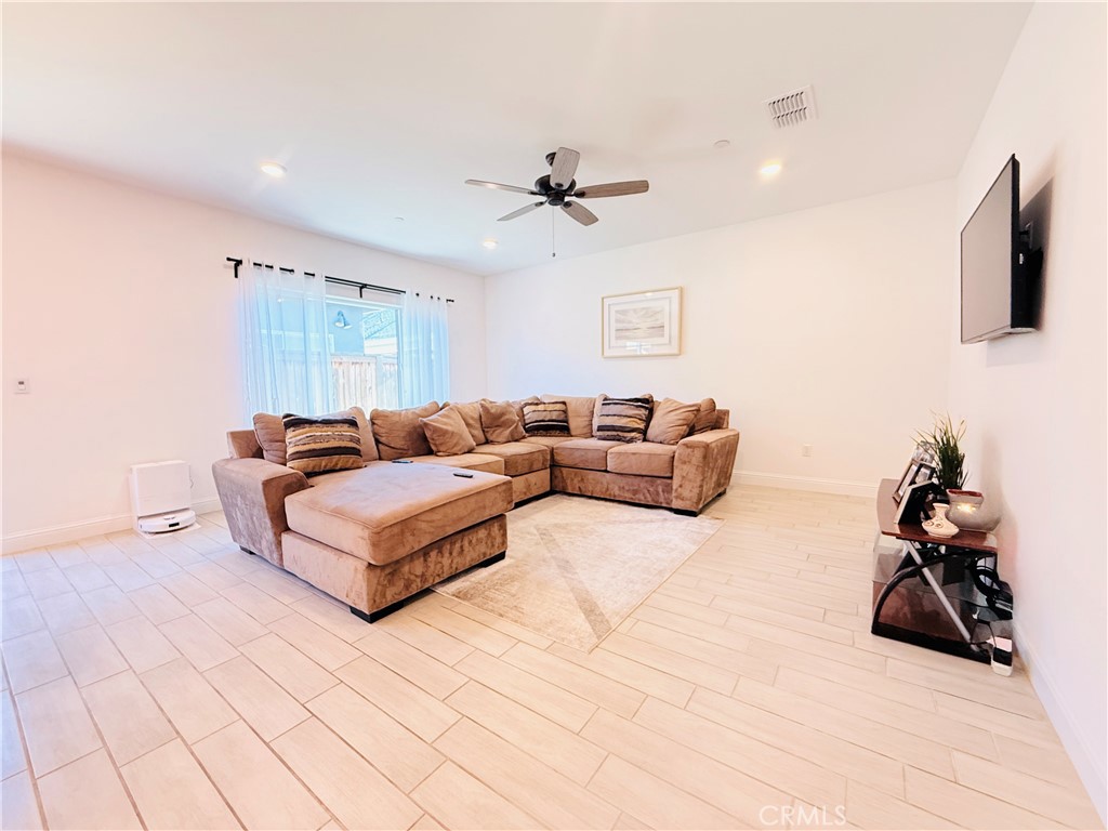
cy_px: 416
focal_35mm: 14
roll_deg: +1.2
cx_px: 554
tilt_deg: -4.9
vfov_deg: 85.7
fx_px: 448
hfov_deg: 102.1
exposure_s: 1/60
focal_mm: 2.22
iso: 250
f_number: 2.2
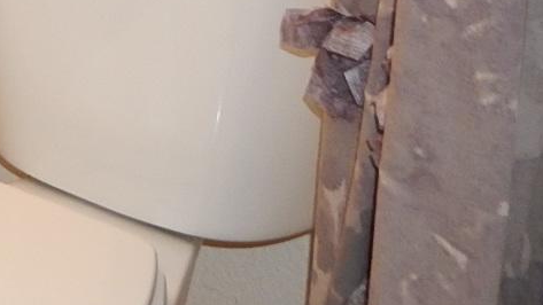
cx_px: -297
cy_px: -354
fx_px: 1166
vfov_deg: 12.6
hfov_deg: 21.5
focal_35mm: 81
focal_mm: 4
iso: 200
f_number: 3
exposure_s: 1/30
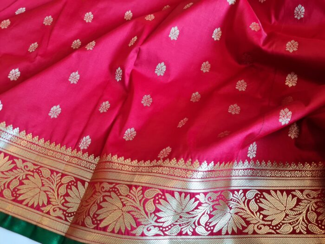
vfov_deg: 53.1
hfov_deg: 67.3
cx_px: 162
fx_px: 244
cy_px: 122
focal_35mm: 26
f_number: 1.8
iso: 200
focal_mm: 5.4
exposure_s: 1/40
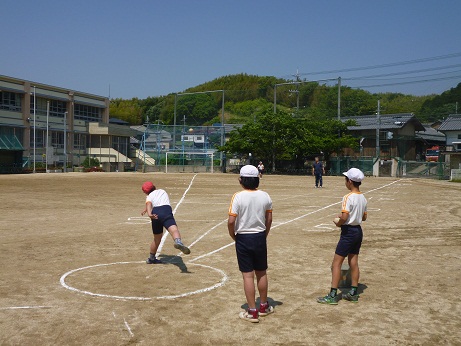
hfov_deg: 45.8
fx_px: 546
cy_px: 173
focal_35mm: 41
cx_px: 230
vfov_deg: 35.2
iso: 100
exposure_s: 1/200
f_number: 11
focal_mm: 7.3
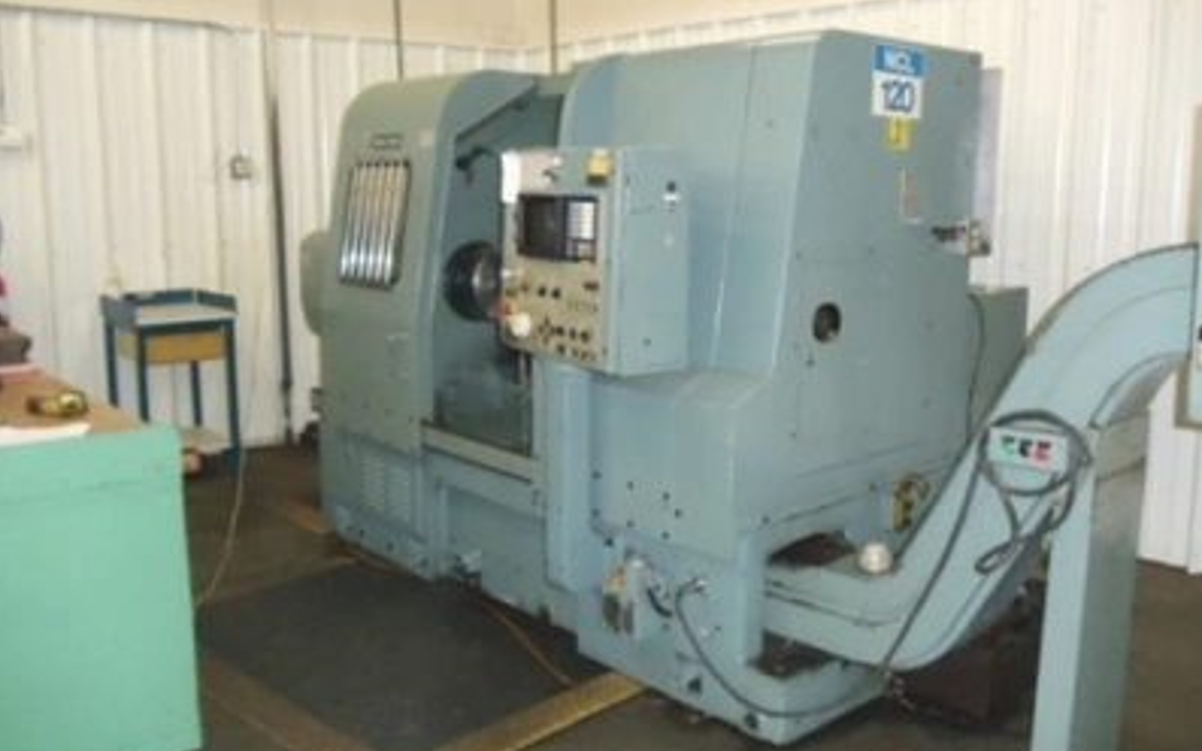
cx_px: 603
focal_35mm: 47
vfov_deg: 27.4
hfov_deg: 42.7
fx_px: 1539
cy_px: 354
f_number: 3.5
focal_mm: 6
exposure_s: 1/30
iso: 800
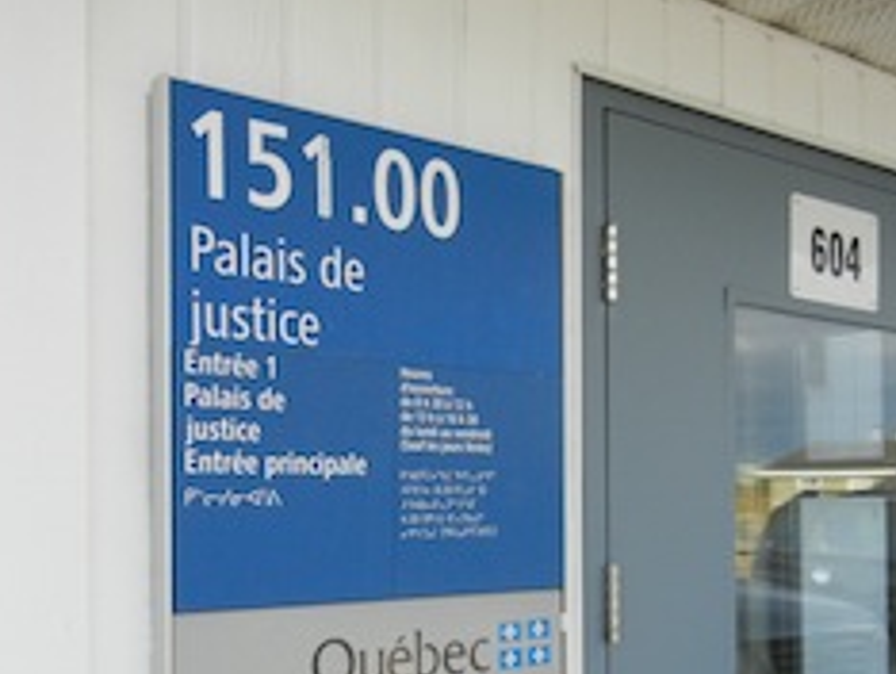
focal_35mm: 48
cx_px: 488
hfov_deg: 39.6
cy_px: 488
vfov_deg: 29.9
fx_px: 1244
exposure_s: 1/696
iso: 400
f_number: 3.5
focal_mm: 5.4
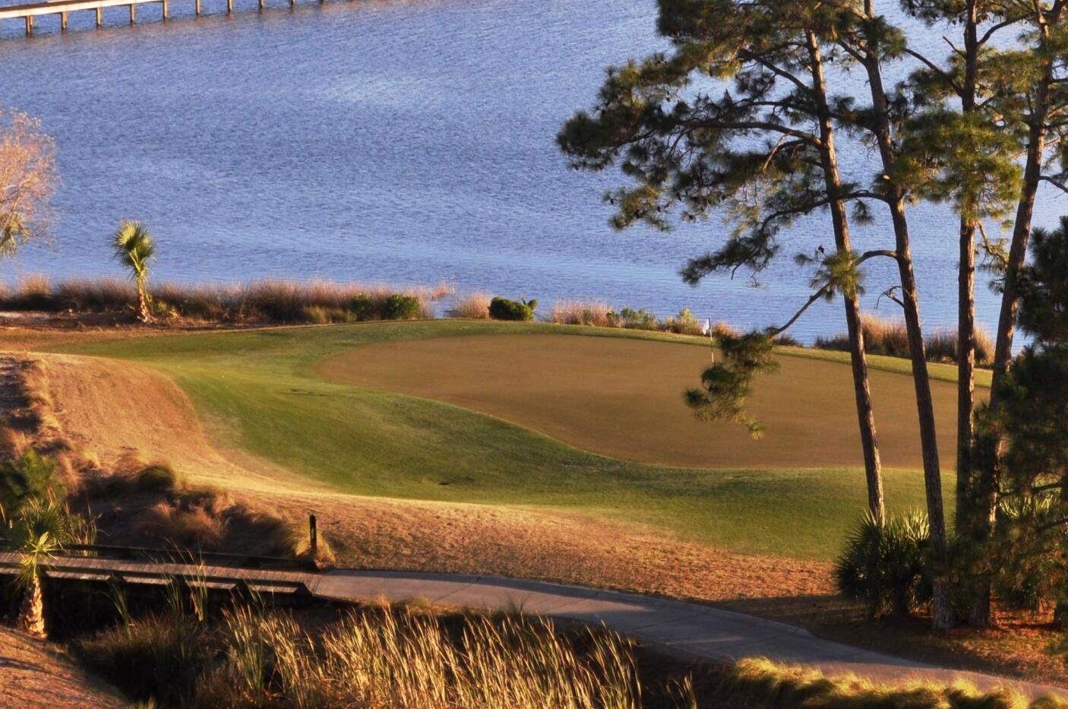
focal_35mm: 176
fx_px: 5215
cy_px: 58
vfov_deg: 7.7
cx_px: 957
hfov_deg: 11.6
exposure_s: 1/200
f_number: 7.1
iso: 200
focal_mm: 55
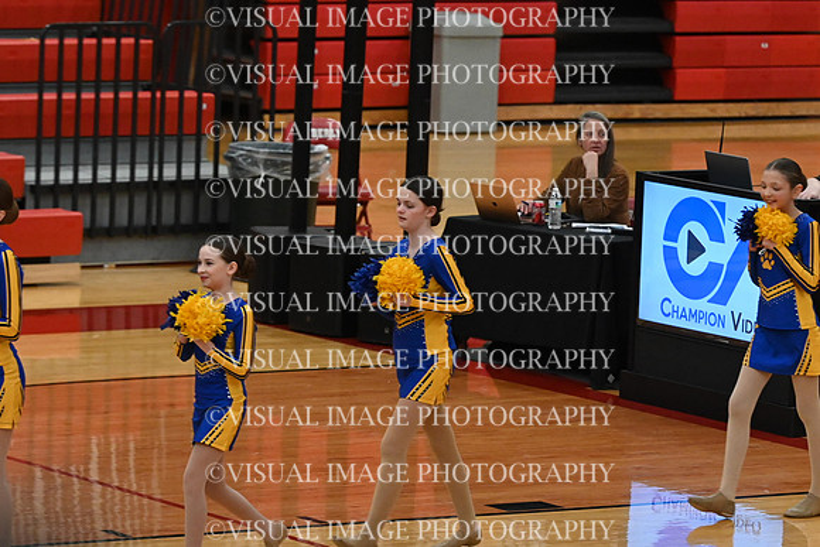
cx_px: 410
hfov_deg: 8.6
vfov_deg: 5.7
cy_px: 274
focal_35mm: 240
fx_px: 5468
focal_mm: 160
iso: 6400
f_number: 4
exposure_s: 1/400
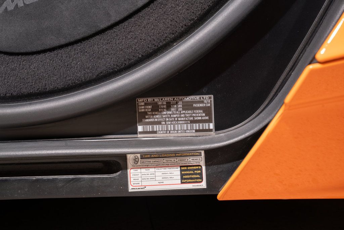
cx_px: 172
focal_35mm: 70
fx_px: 669
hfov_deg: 28.8
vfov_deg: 19.5
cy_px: 115
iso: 160
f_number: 10
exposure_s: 1/50
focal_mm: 70
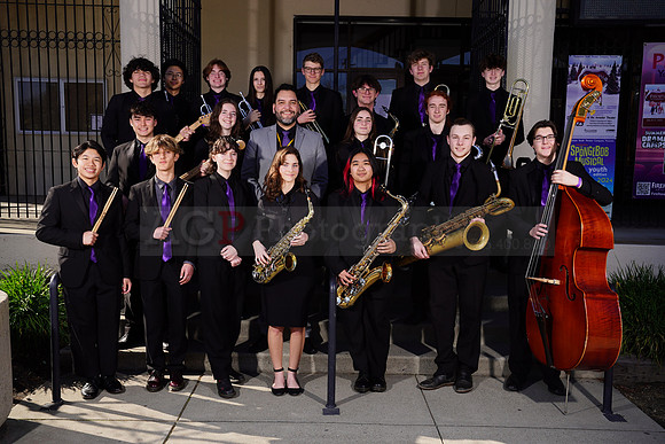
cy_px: 222
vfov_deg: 38.9
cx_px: 332
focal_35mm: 34
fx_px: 628
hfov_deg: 55.8
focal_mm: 34
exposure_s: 1/250
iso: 100
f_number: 9
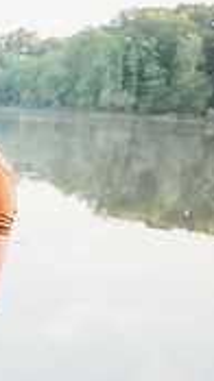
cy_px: 267
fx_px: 951
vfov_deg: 22.6
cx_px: -395
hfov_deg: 10.1
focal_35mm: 94
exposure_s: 1/200
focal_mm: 27
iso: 200
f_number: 2.8
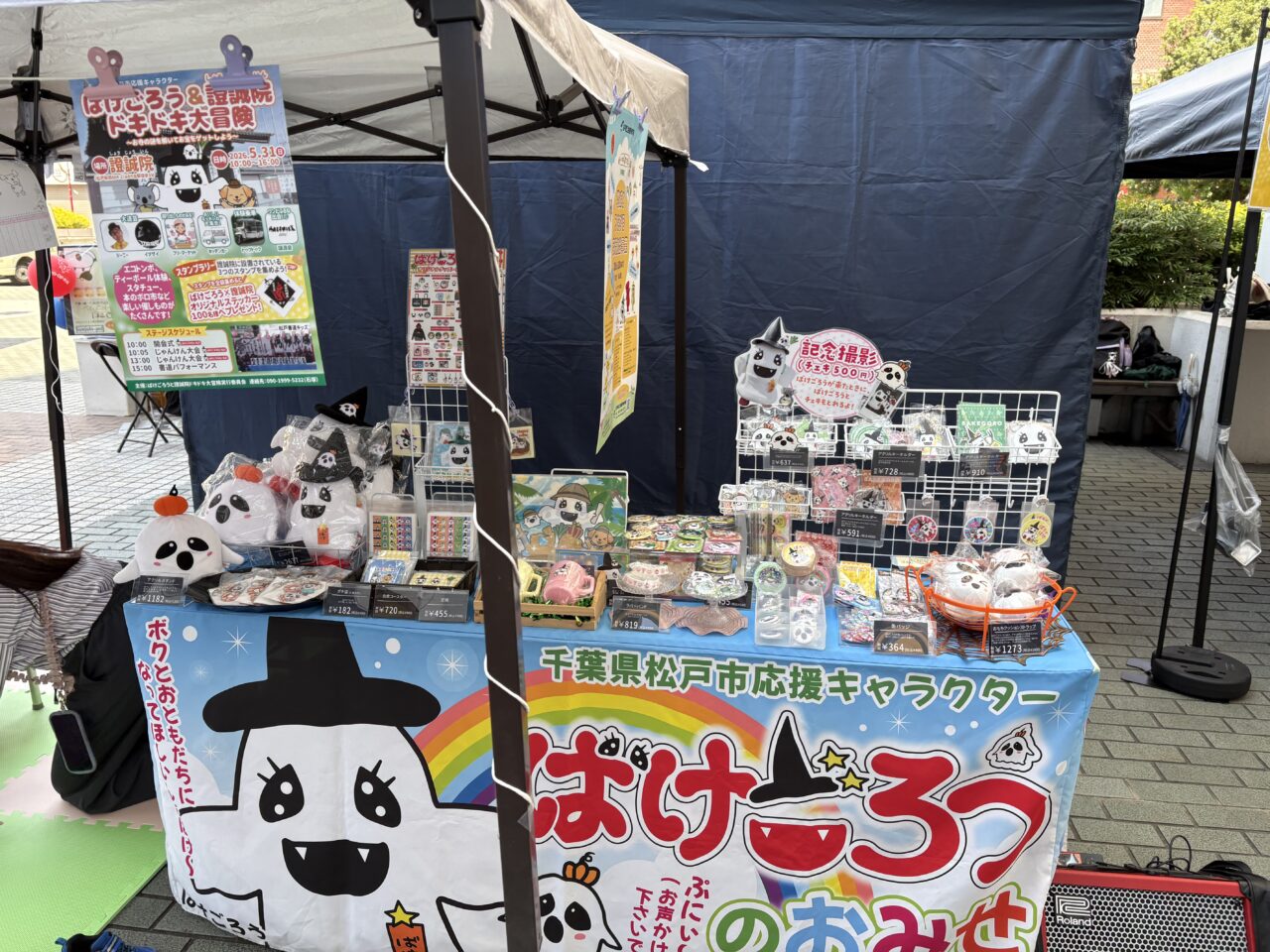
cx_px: 635
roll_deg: -0.7
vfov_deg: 53.1
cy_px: 476
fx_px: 954
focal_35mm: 26
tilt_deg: -15.1
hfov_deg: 67.3
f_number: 1.6
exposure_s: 1/339
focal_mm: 5.96
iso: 50
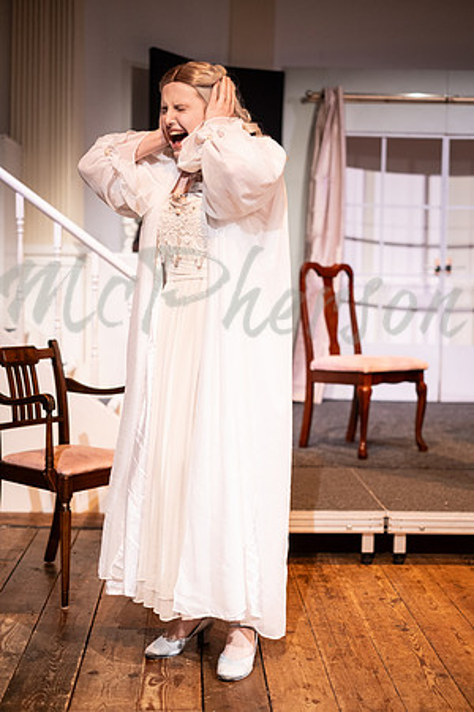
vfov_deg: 37.5
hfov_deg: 25.5
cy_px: 356
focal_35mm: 53
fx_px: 1047
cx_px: 237
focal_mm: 35
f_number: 1.8
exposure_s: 1/250
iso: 1000
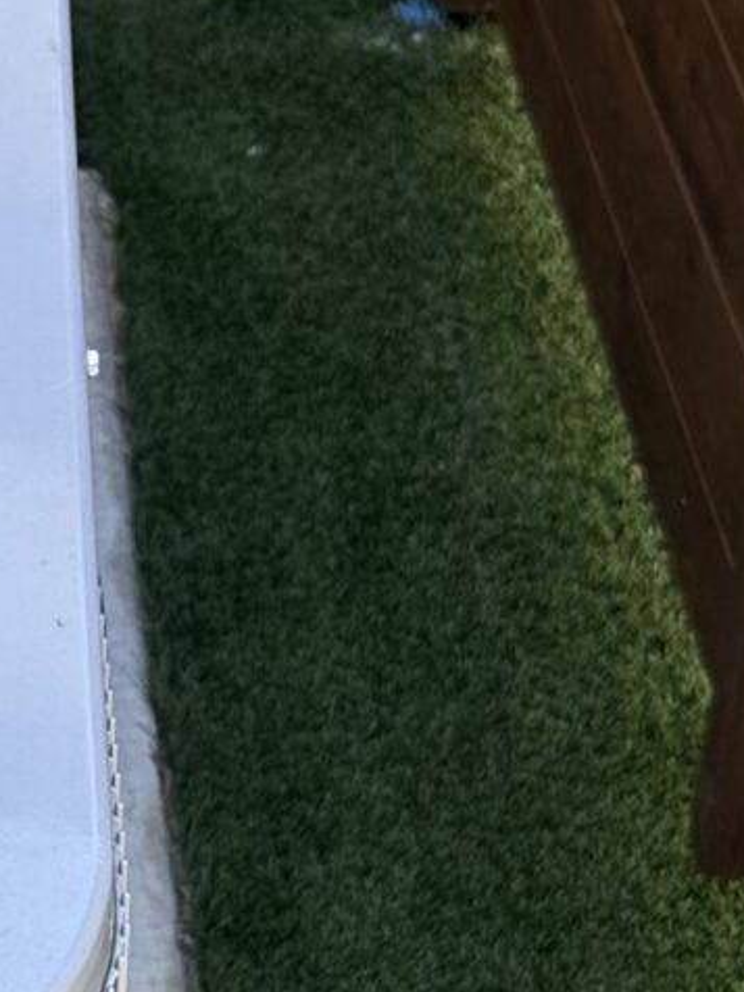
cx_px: -700
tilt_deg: -30.8
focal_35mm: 129
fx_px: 3697
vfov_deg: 15.3
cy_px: 363
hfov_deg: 10.6
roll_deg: +3.4
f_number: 1.78
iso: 64
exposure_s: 1/197
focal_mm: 6.86
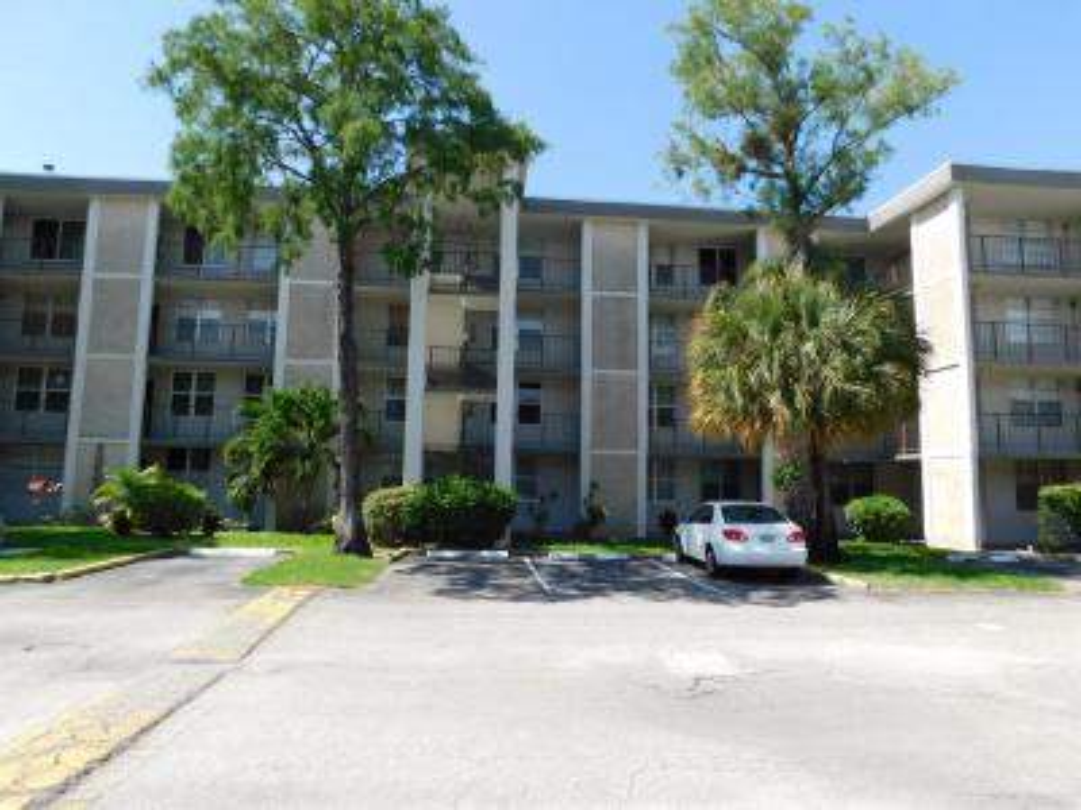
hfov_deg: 73.9
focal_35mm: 23
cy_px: 405
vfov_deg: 58.9
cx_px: 540
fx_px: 718
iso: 125
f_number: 3
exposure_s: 1/800
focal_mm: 4
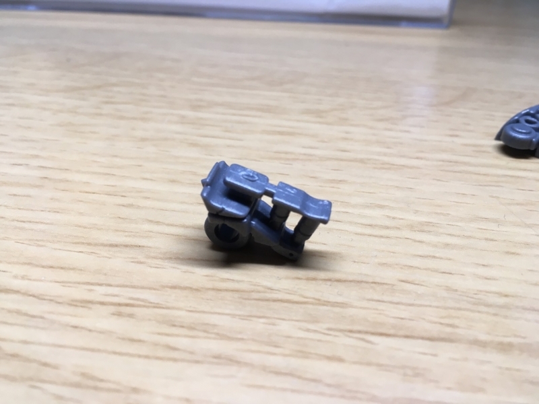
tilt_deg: -36.9
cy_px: 202
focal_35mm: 29
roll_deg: -2.1
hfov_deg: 61.7
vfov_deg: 48.2
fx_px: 452
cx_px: 270
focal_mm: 4.15
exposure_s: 1/40
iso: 25
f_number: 2.2
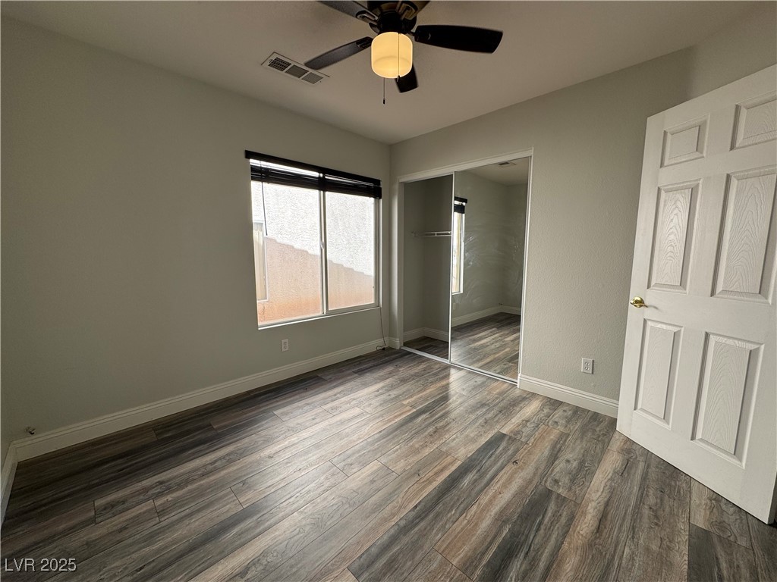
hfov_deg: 102.1
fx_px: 314
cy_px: 291
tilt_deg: -8.3
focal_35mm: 14
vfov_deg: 85.7
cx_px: 388
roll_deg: -0.4
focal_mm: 2.22
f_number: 2.2
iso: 40
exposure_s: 1/262
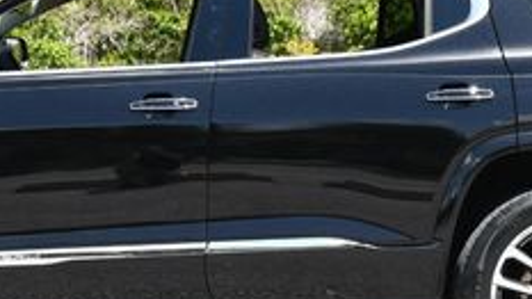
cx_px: 180
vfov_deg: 8.1
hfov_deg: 14.3
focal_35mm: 150
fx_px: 2116
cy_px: 50
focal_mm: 26
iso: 200
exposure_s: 1/250
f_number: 8
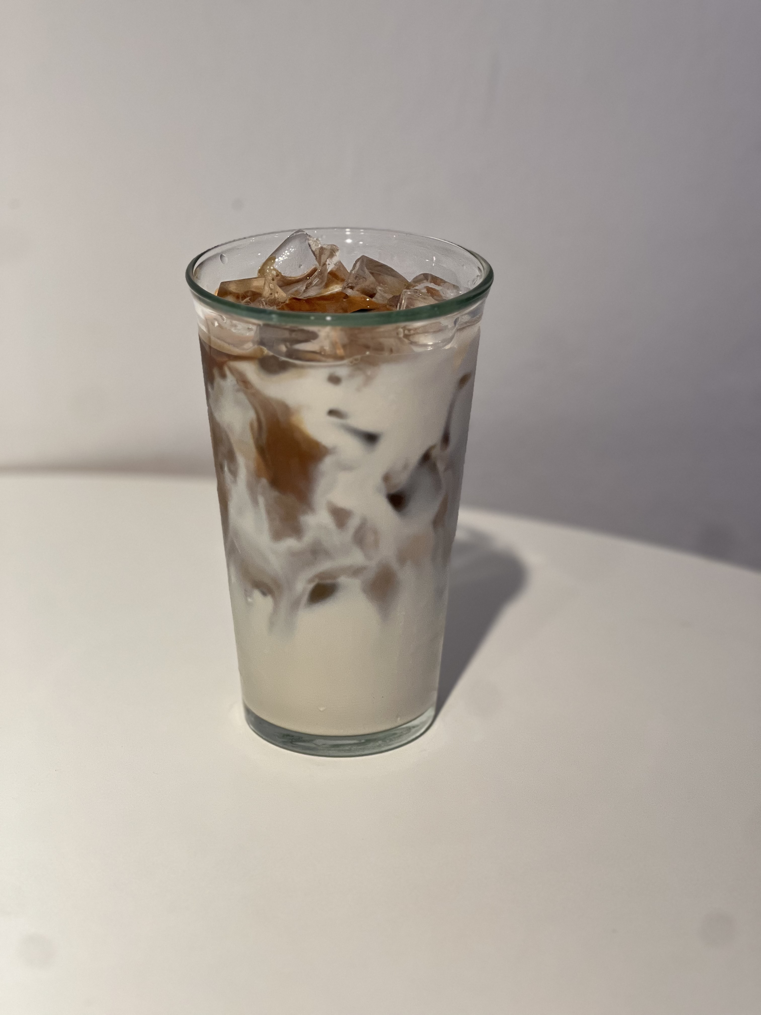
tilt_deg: -22.4
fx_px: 2257
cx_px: 380
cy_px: 508
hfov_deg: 19.1
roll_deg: +1.9
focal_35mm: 77
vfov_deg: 25.3
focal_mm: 9
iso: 200
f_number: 2.8
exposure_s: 1/120
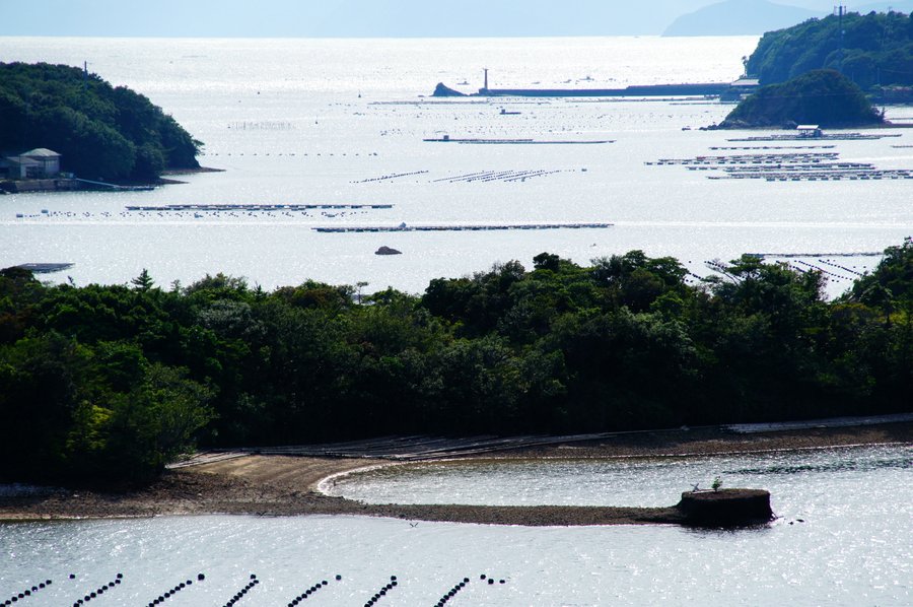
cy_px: 304
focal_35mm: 272
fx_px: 6878
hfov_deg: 7.6
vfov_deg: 5.1
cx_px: 456
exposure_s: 1/640
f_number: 9
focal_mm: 181
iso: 200
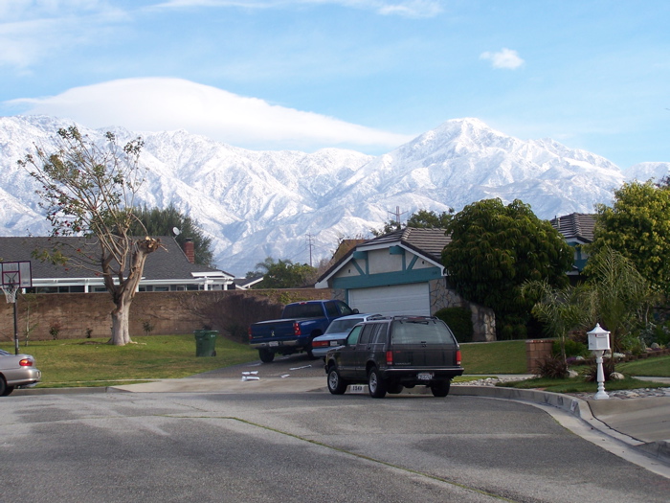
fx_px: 1297
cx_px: 335
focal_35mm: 67
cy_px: 252
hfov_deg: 29.0
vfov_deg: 21.9
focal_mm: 11.1
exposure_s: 1/750
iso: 80
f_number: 3.2
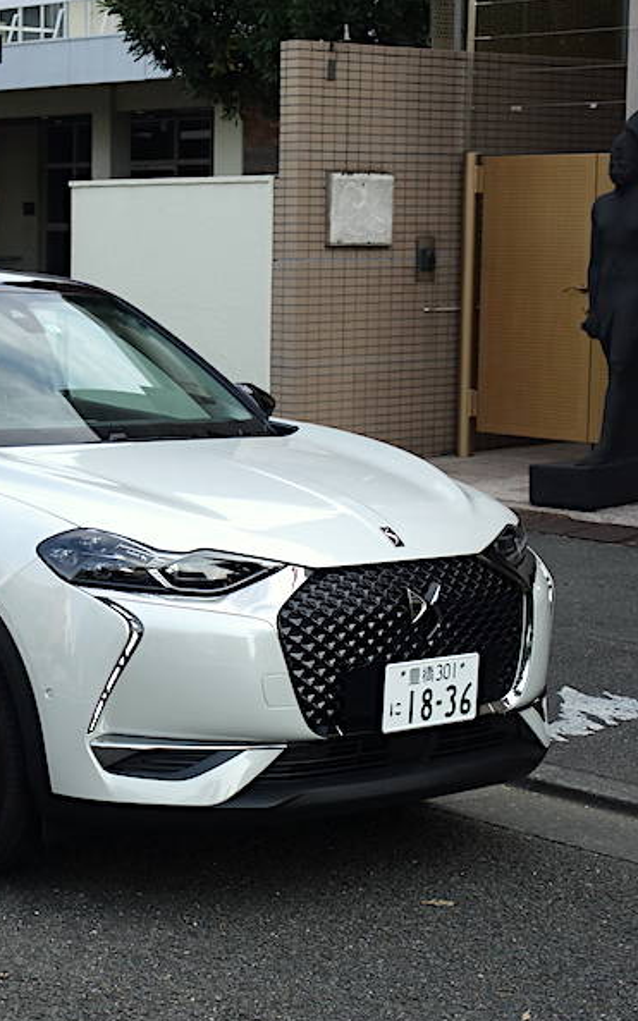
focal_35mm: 85
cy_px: 512
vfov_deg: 24.4
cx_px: -45
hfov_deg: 15.0
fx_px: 2366
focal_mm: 20.05
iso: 200
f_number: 2.8
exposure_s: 1/125
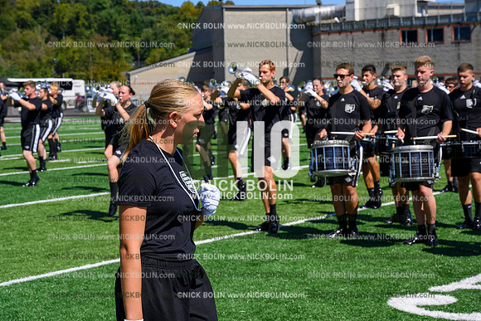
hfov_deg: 28.8
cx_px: 240
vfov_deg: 19.5
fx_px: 935
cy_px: 160
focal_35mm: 70
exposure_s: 1/500
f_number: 8
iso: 160
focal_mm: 70
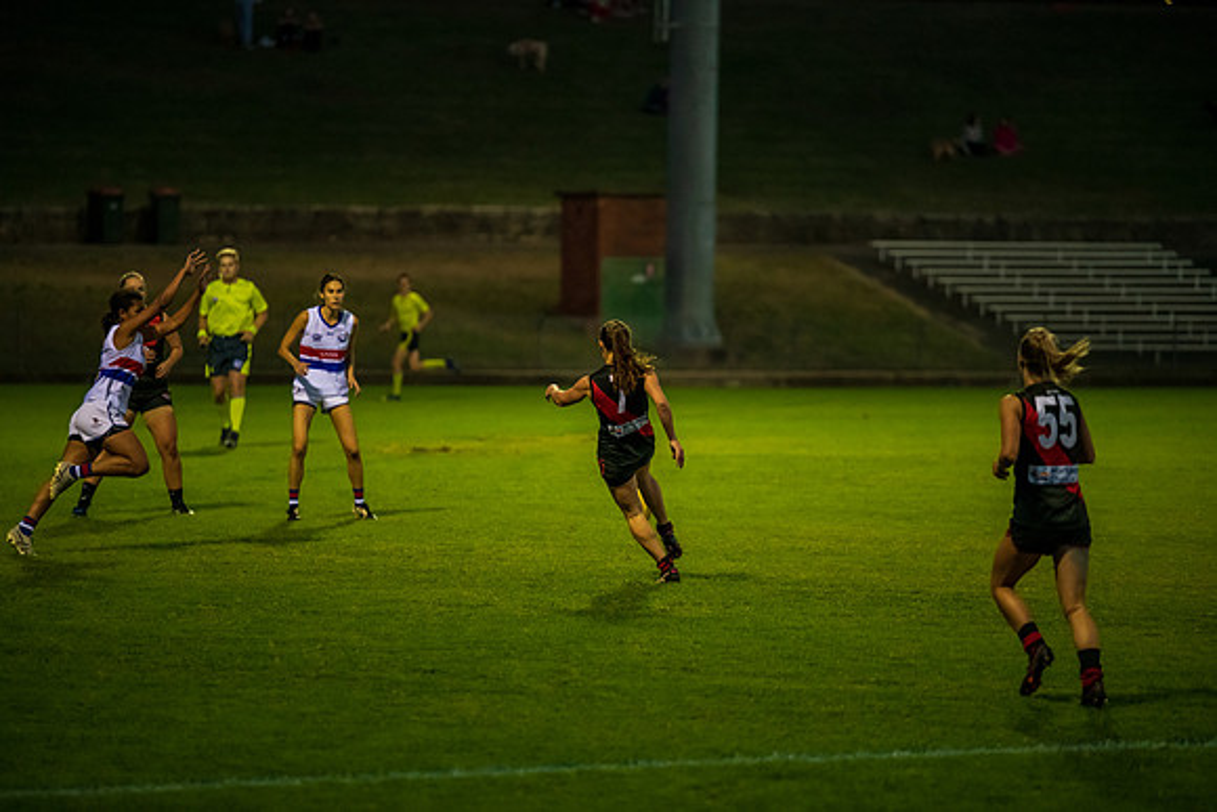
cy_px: 406
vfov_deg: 6.8
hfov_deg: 10.1
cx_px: 614
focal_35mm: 203
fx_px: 6870
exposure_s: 1/1000
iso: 3200
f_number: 2.8
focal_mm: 200
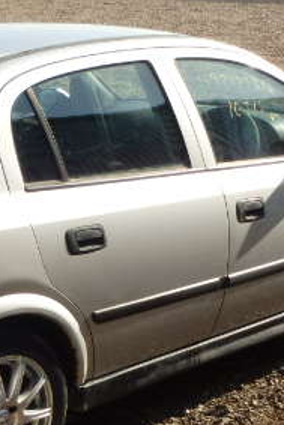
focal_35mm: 94
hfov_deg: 14.4
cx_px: 20
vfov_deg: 21.4
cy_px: 347
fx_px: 1111
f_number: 4.7
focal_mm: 7.3
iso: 125
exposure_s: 1/500
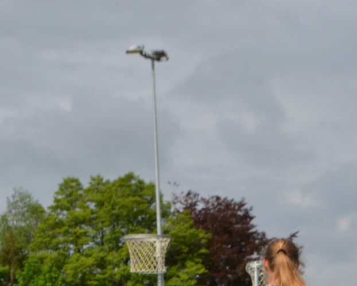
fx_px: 2154
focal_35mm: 204
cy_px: 362
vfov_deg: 7.5
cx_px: -5
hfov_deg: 9.4
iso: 100
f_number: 8
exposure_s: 1/320
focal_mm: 44
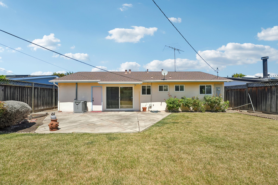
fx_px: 108
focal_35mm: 14
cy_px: 92
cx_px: 139
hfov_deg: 104.3
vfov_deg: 81.2
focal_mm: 14
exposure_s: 1/1000
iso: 640
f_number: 8
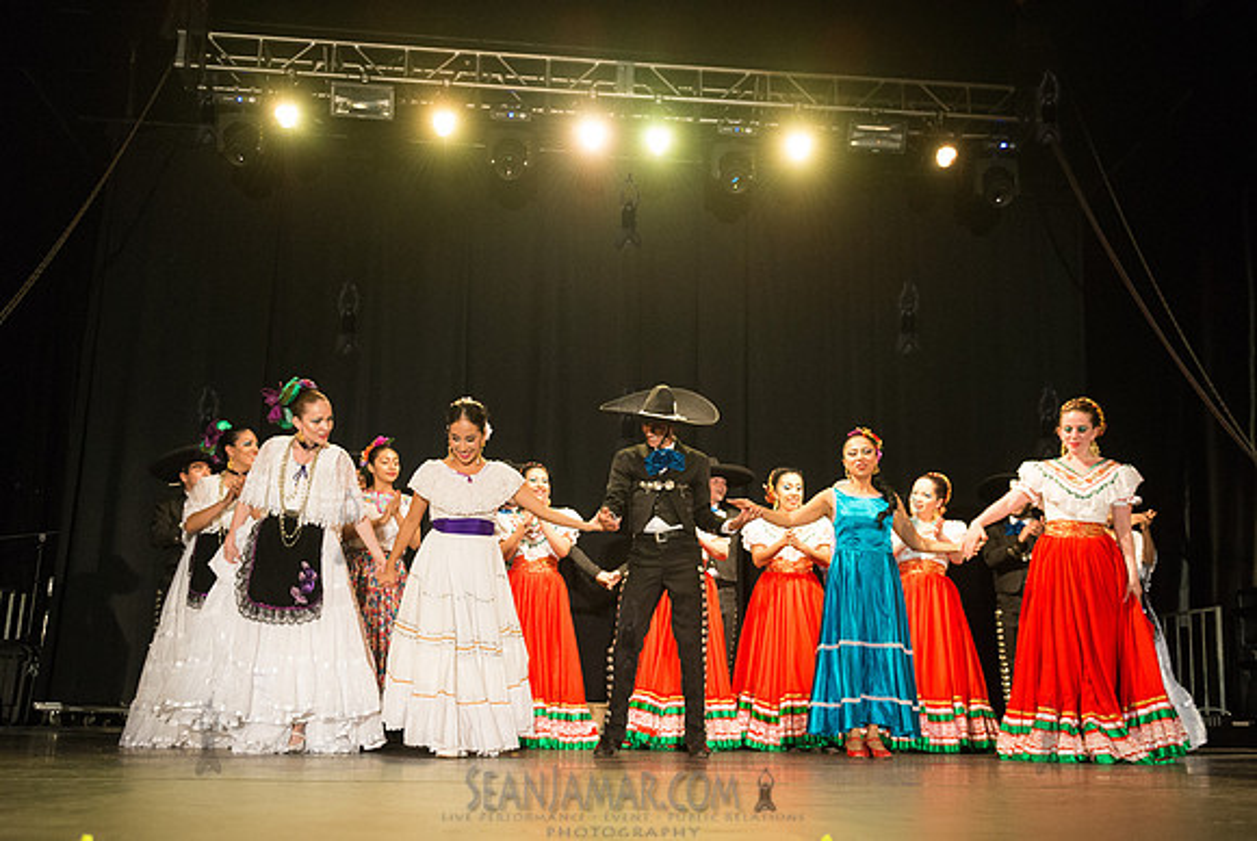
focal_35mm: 31
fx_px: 1095
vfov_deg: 41.9
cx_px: 645
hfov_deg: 59.7
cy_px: 488
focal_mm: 27
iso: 4000
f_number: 2.8
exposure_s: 1/500
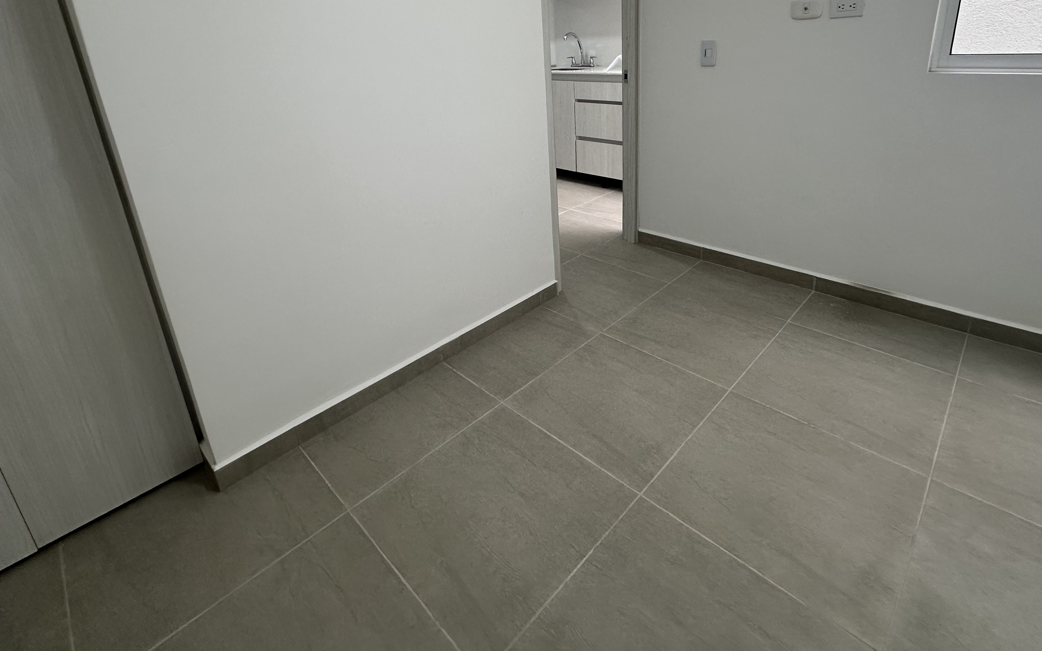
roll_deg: +4.0
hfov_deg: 91.1
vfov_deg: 62.8
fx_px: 511
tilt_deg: -16.4
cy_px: 199
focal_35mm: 18
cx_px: 539
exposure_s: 1/120
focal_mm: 2.22
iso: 200
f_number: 2.2
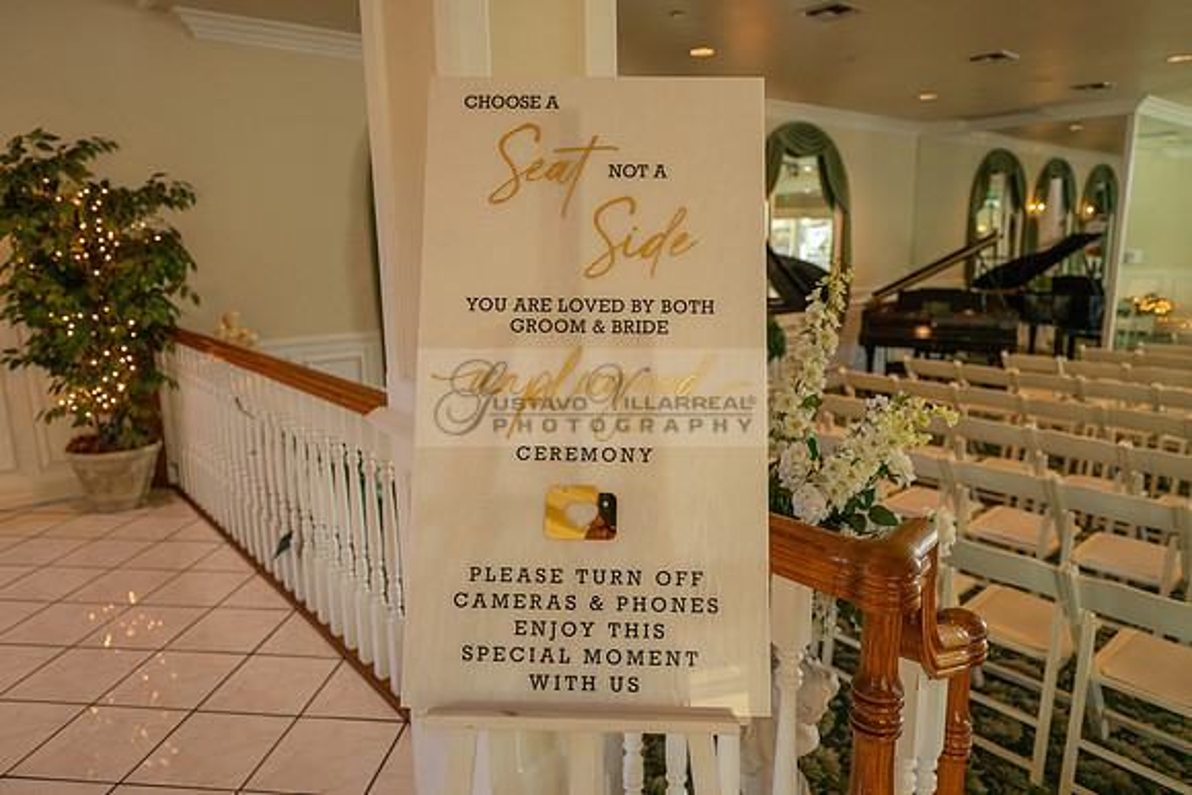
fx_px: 795
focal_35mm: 24
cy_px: 398
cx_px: 596
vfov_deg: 53.2
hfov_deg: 73.7
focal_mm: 24
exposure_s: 1/200
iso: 640
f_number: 2.8
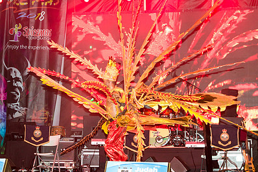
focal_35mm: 102
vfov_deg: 13.4
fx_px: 731
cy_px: 64
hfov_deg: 20.0
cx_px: 116
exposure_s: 1/250
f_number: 5.6
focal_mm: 70
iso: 2500
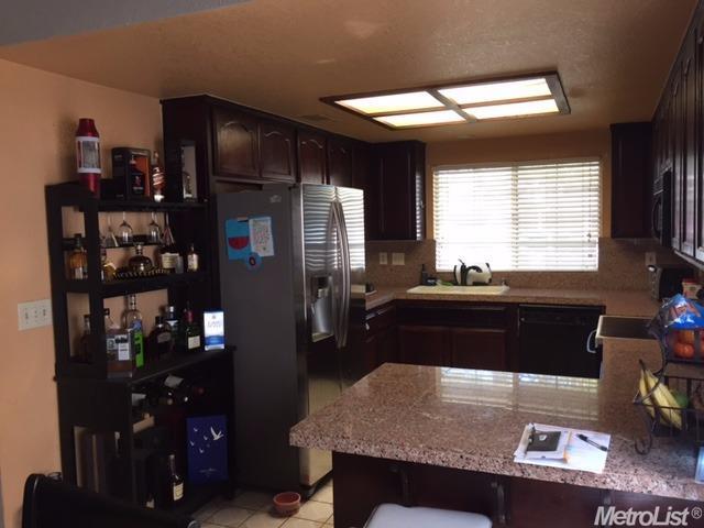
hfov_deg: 61.7
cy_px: 264
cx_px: 352
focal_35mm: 29
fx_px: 590
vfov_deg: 48.2
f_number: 2.2
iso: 40
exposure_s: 1/30
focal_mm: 4.15
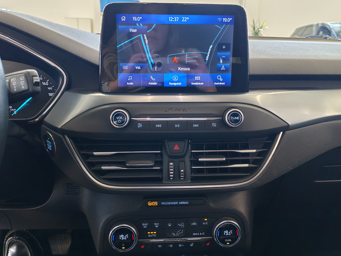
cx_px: 170
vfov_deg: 45.4
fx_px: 305
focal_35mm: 31
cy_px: 128
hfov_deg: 58.4
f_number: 1.9
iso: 640
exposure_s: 1/100
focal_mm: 6.12
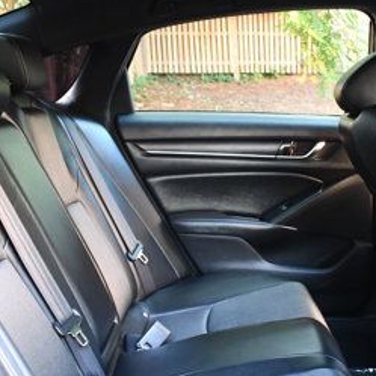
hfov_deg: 28.8
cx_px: 263
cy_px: 301
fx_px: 725
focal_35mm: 59
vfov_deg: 28.4
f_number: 3.5
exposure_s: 1/125
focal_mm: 18
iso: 2800
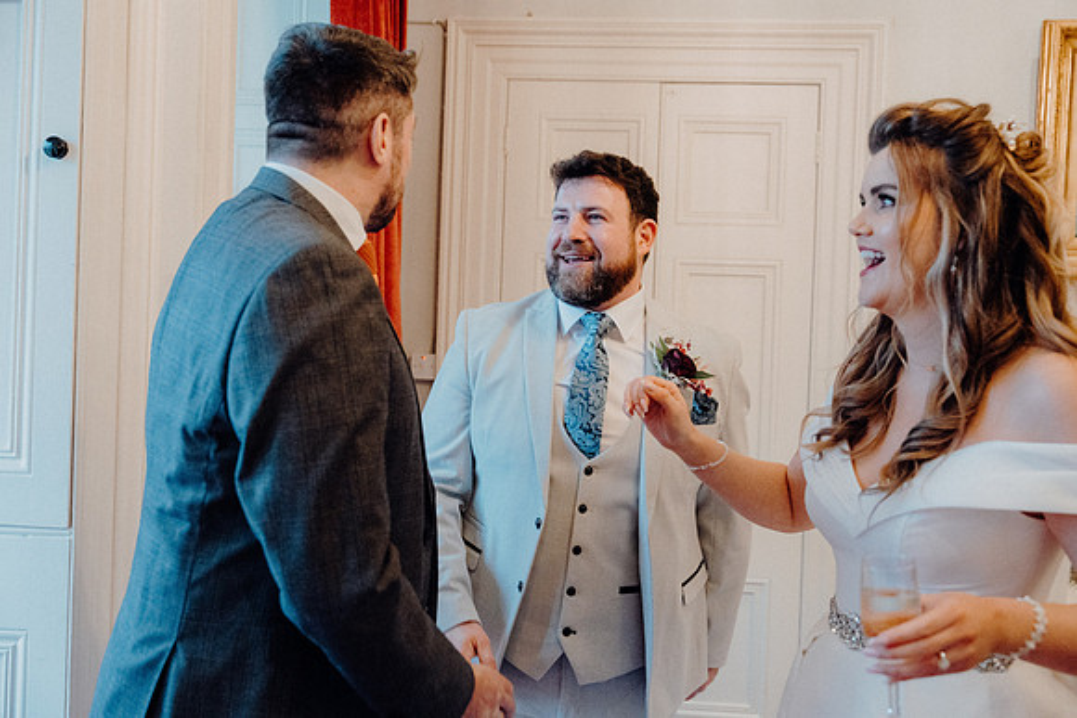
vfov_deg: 36.0
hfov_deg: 51.9
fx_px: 1107
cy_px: 359
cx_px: 538
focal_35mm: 37
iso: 5000
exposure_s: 1/200
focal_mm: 37
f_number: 3.5
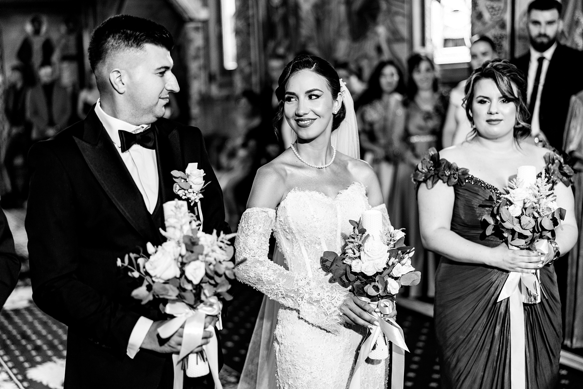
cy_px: 194
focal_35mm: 50
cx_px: 292
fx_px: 810
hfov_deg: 39.6
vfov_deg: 27.0
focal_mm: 50
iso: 640
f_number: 1.4
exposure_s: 1/250
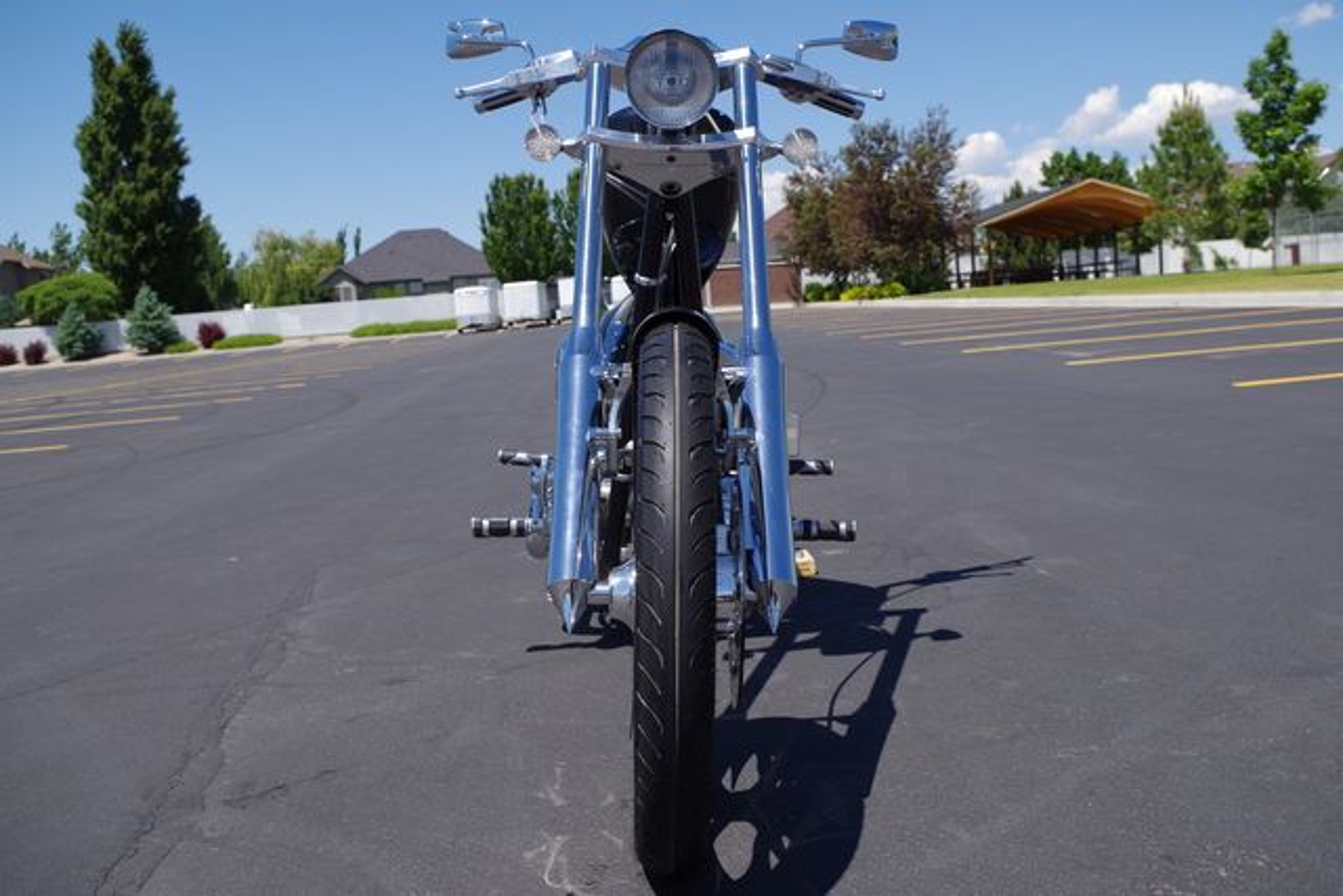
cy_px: 448
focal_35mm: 34
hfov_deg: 55.8
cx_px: 672
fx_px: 1269
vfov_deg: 38.9
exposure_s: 1/320
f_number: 7.1
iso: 100
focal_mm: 23.13
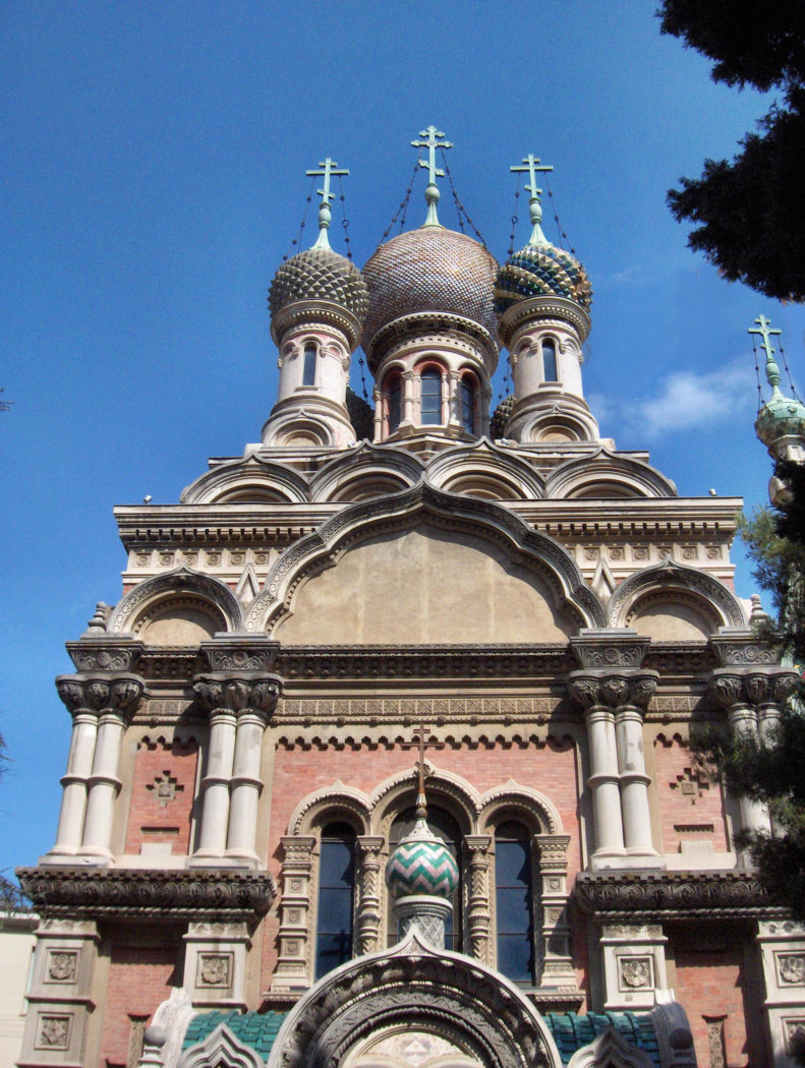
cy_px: 534
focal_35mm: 39
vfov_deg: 47.8
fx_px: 1206
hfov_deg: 36.9
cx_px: 402
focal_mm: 8
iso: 100
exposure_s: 1/2041
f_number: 4.8
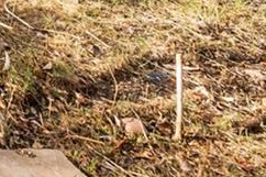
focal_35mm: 106
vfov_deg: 9.7
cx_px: -499
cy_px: -361
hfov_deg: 11.8
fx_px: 783
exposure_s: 1/100
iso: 200
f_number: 8
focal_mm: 16
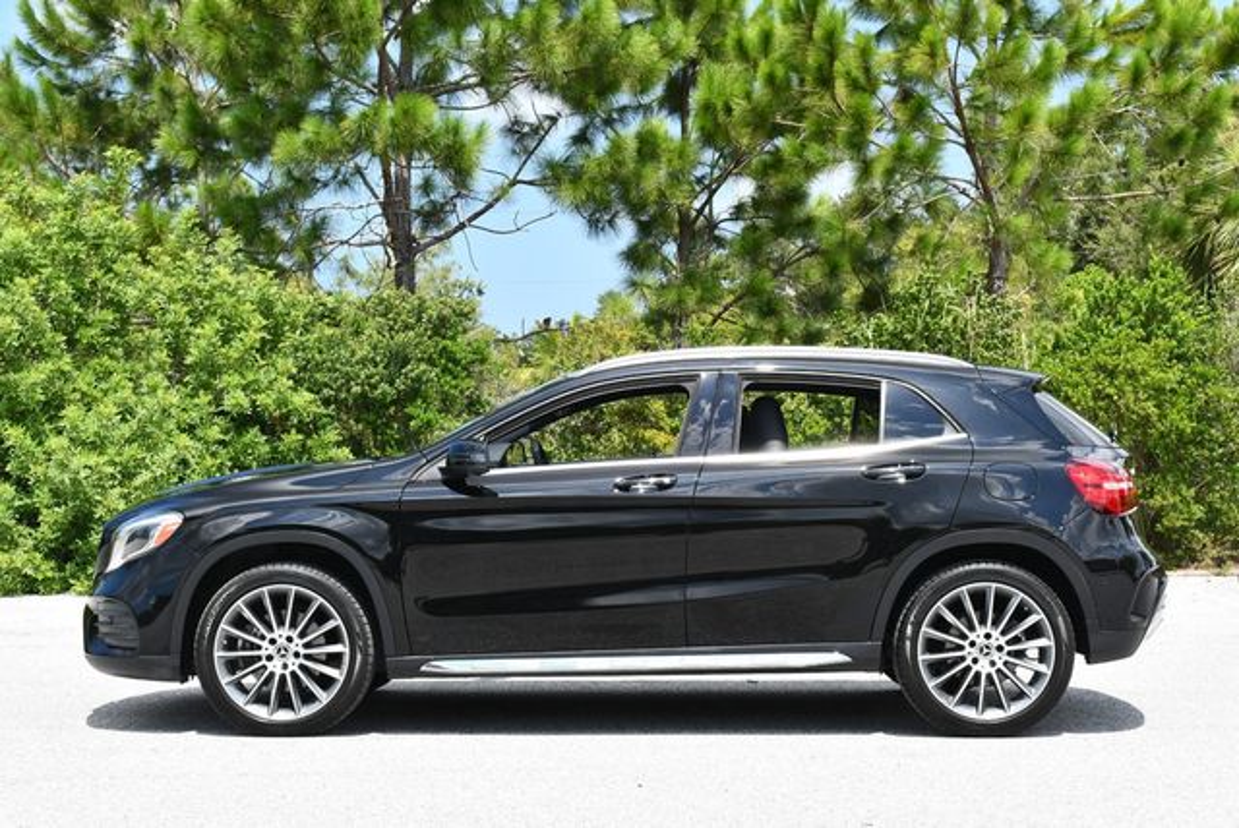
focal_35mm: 68
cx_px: 620
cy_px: 414
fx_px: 2342
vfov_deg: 20.1
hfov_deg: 29.6
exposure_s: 1/250
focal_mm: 34
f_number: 8
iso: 180
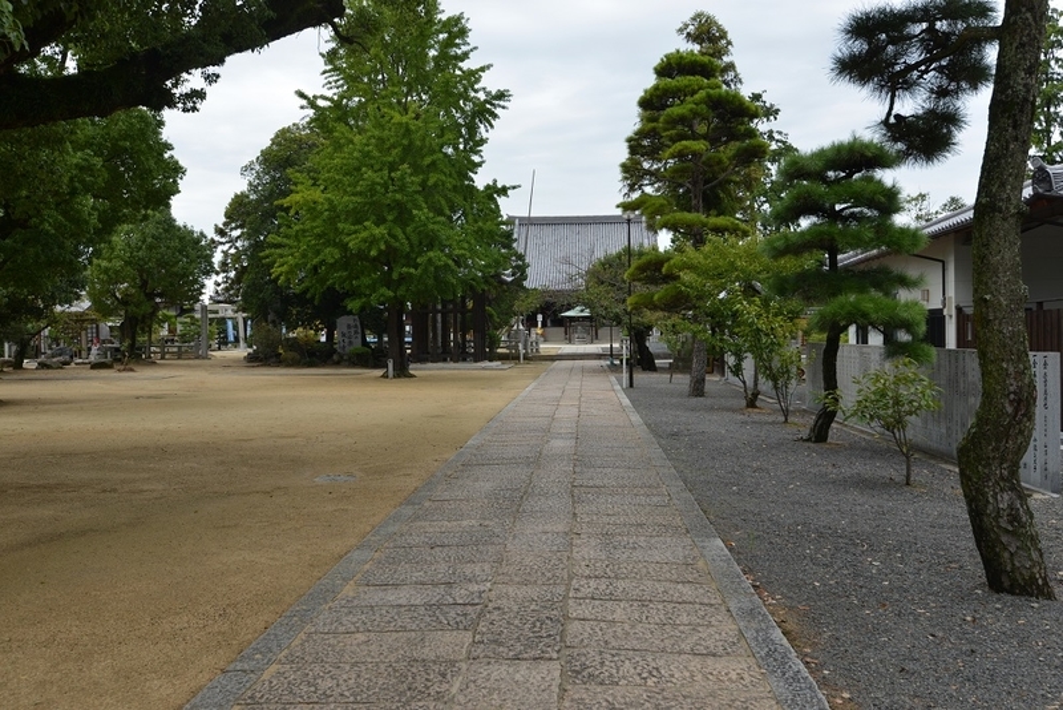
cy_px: 355
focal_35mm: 32
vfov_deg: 41.1
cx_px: 532
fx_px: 945
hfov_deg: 58.7
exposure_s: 1/400
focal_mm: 32
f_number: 8
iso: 500
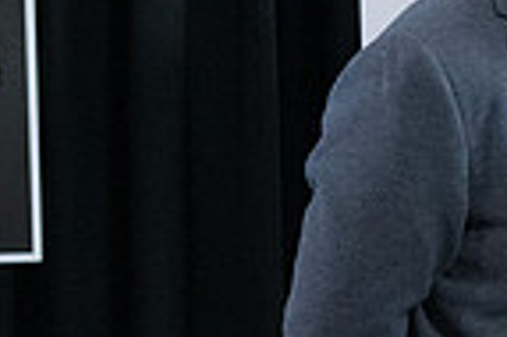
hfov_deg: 5.8
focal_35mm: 344
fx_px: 4839
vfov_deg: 4.0
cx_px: 1033
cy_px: 177
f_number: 5.6
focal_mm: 62
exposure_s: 1/250
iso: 4000
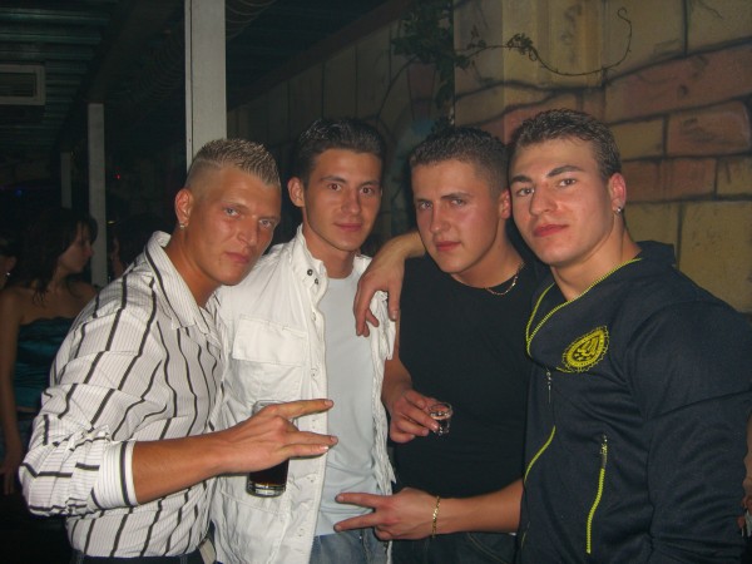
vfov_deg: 37.7
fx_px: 826
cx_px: 376
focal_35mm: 38
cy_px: 282
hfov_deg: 49.0
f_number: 2.8
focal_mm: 7.9
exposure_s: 1/60
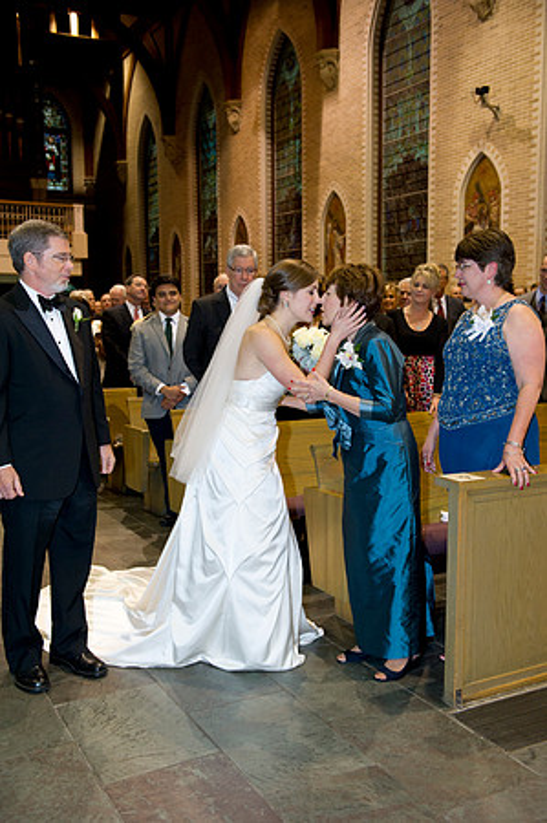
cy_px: 412
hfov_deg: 35.0
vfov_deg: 50.7
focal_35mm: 38
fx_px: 868
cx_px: 274
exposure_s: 1/60
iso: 1250
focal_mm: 38
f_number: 4
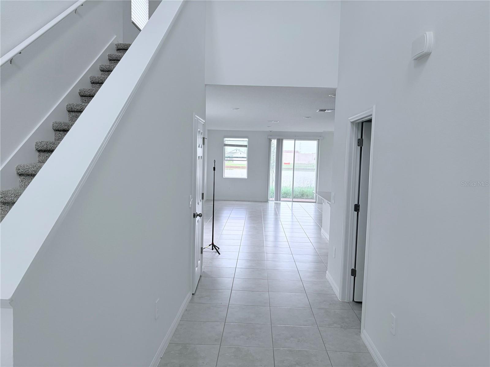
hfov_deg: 67.3
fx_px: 368
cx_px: 245
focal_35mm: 26
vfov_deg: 53.1
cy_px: 184
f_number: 1.6
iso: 80
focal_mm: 5.96
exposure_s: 1/209
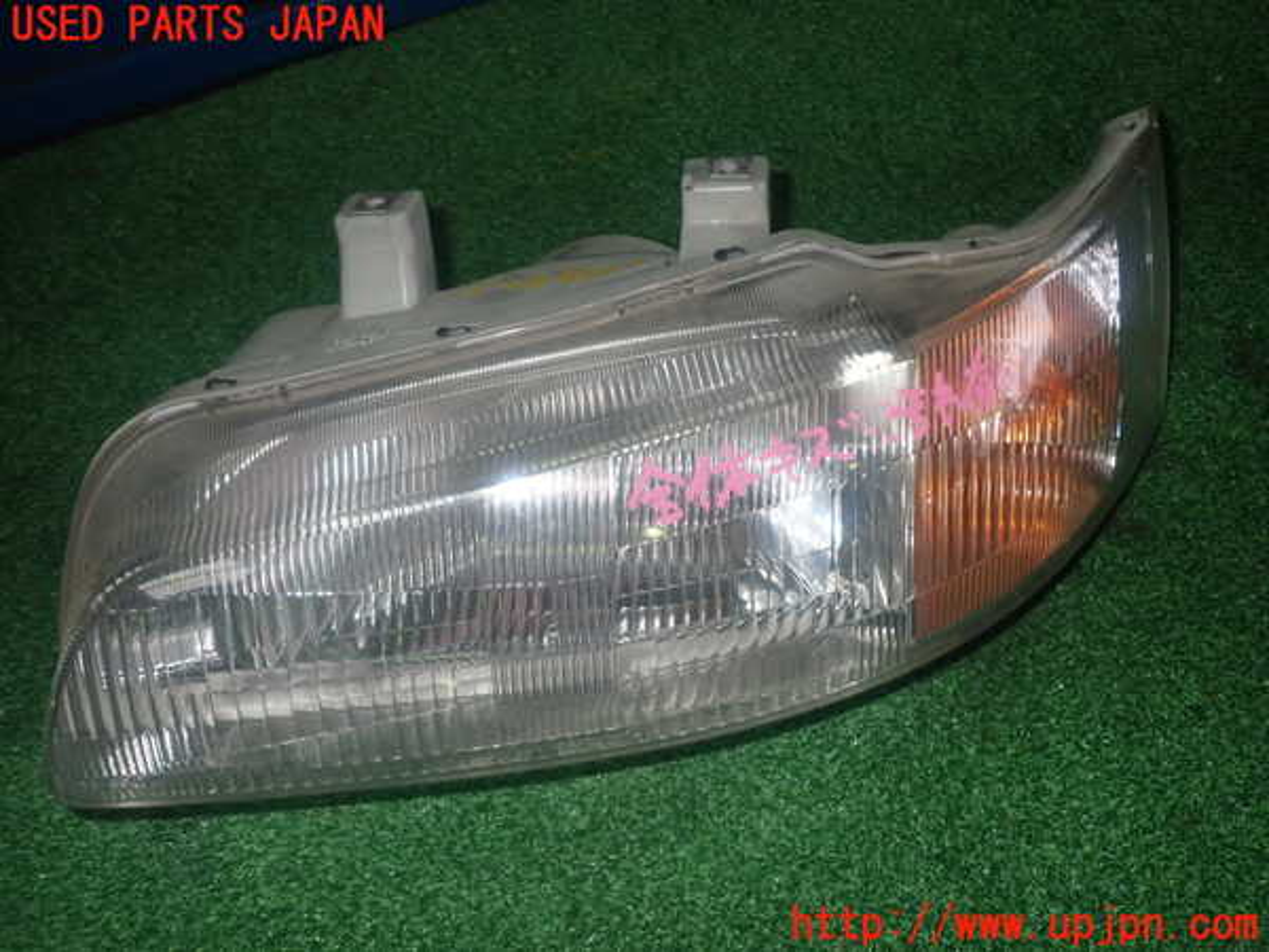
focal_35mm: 30
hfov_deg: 60.0
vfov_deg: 46.8
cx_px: 634
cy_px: 476
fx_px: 1100
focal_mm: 5.4
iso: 400
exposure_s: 1/30
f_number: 6.3
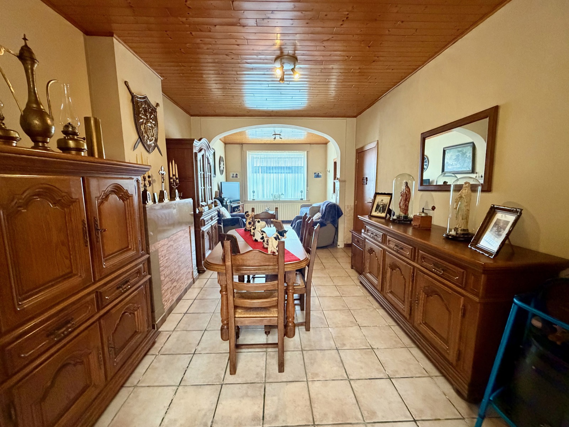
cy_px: 214
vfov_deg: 85.7
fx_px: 230
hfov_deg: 102.1
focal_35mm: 14
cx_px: 284
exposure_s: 1/50
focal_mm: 2.22
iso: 800
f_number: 2.2
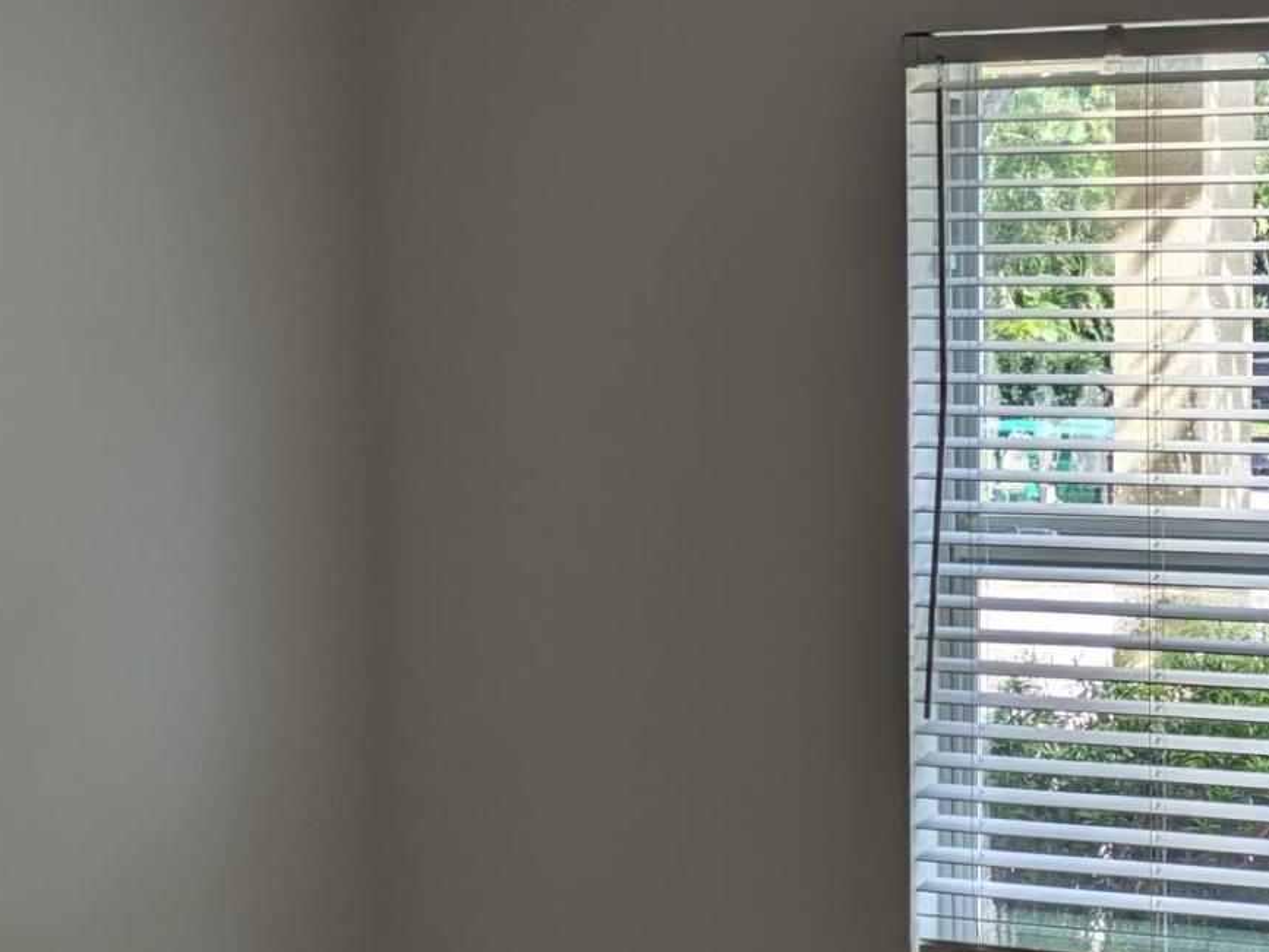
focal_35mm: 83
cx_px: 996
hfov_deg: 23.2
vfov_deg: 17.8
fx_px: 3044
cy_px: 480
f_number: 1.89
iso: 45
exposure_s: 1/213
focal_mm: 5.43
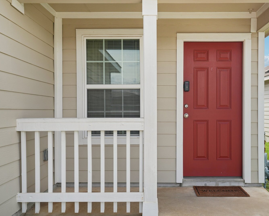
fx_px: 271
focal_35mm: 34
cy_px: 108
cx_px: 154
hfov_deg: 52.7
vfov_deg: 43.4
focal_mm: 30
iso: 200
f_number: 8
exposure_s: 1/90
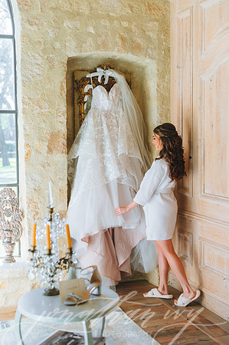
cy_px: 172
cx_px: 114
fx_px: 478
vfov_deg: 39.6
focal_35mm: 50
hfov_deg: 26.9
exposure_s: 1/1250
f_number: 2.8
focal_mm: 50
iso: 1250
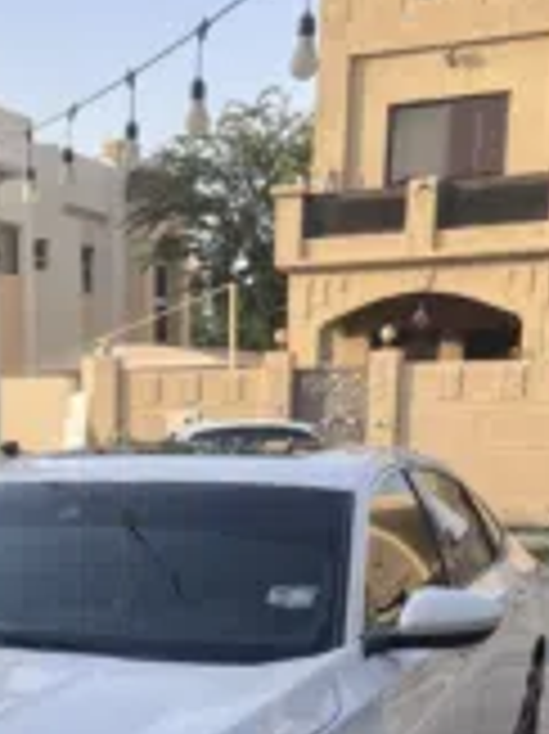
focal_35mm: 64
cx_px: 32
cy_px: 743
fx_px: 1355
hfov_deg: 22.2
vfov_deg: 28.3
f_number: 1.6
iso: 50
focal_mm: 5.1
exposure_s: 1/1279
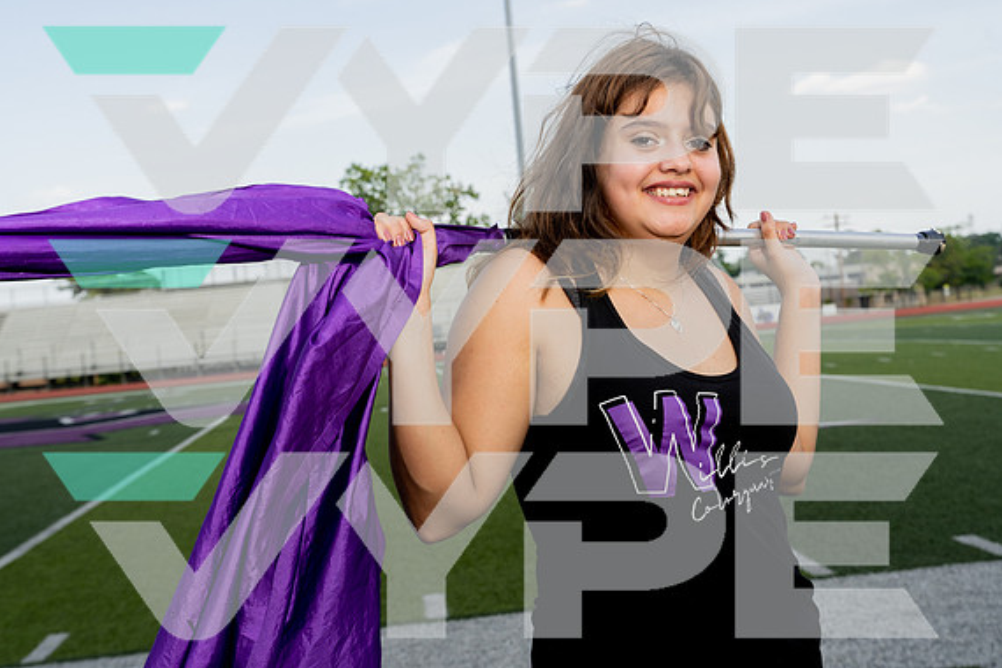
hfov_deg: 36.2
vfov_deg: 24.6
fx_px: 1531
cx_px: 496
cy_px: 333
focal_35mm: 55
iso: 320
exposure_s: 1/250
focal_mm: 54
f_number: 7.1
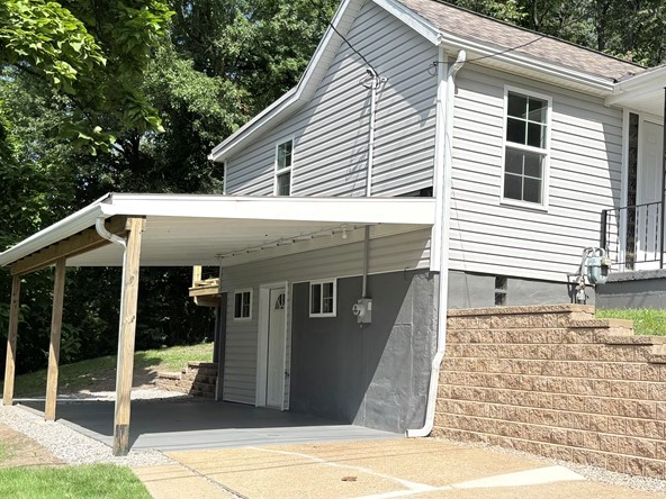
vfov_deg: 32.1
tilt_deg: +4.0
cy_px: 296
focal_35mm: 45
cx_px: 421
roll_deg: -1.8
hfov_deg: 41.7
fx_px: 866
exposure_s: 1/4065
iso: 50
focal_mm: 5.96
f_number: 1.6
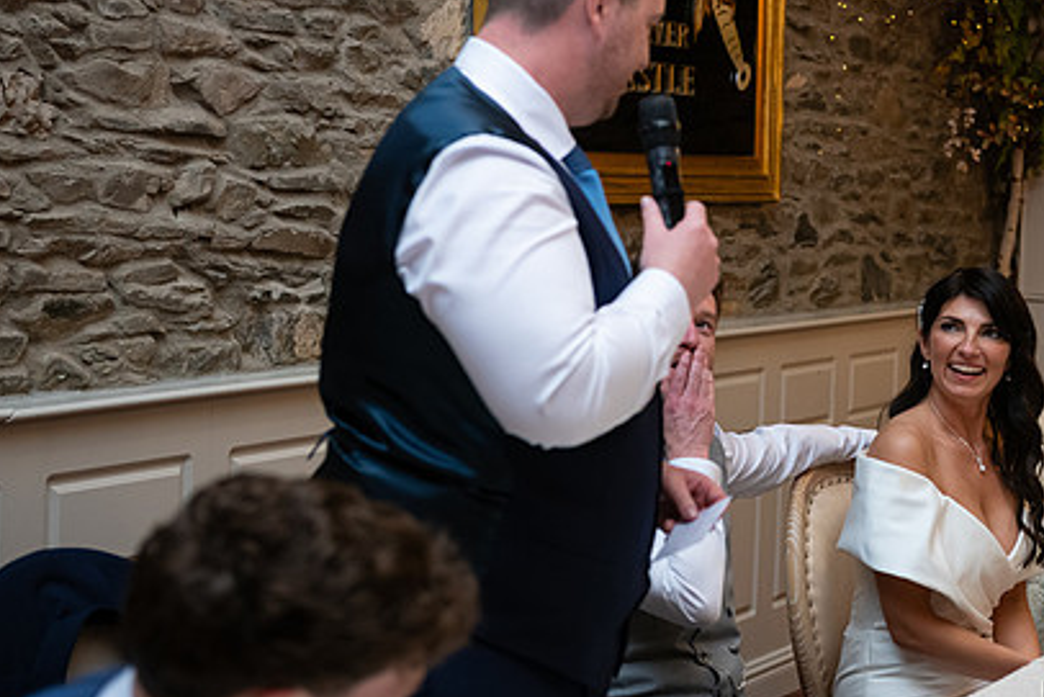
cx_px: 741
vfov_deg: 17.1
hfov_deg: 25.1
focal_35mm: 80
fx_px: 2321
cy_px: 276
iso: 800
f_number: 3.5
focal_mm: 56
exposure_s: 1/160
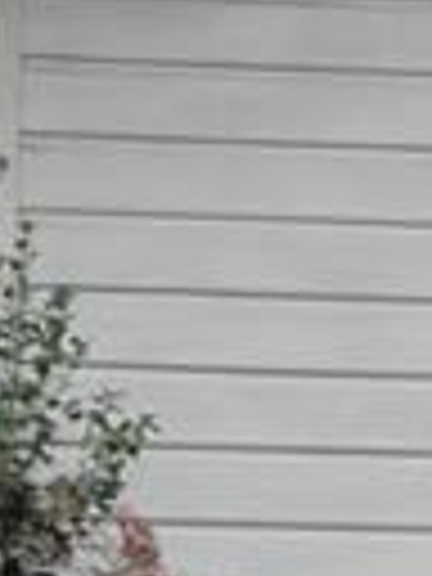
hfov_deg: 3.9
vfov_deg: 5.1
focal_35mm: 383
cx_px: 369
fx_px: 6373
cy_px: 866
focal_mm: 50
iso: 200
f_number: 3.5
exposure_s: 1/320
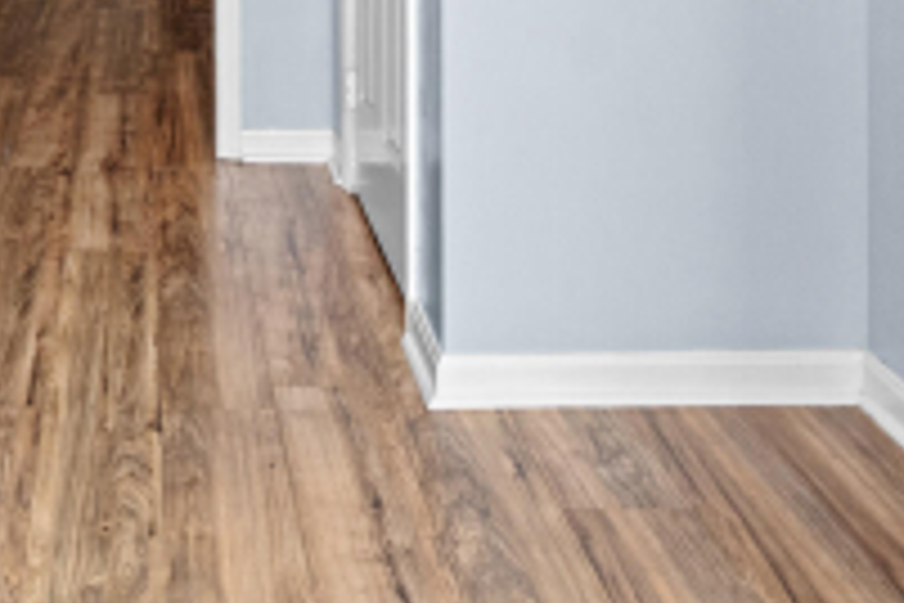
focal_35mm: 56
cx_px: 162
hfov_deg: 34.4
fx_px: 1406
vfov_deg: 20.8
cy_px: -284
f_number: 11
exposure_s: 1/6
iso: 400
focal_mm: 10
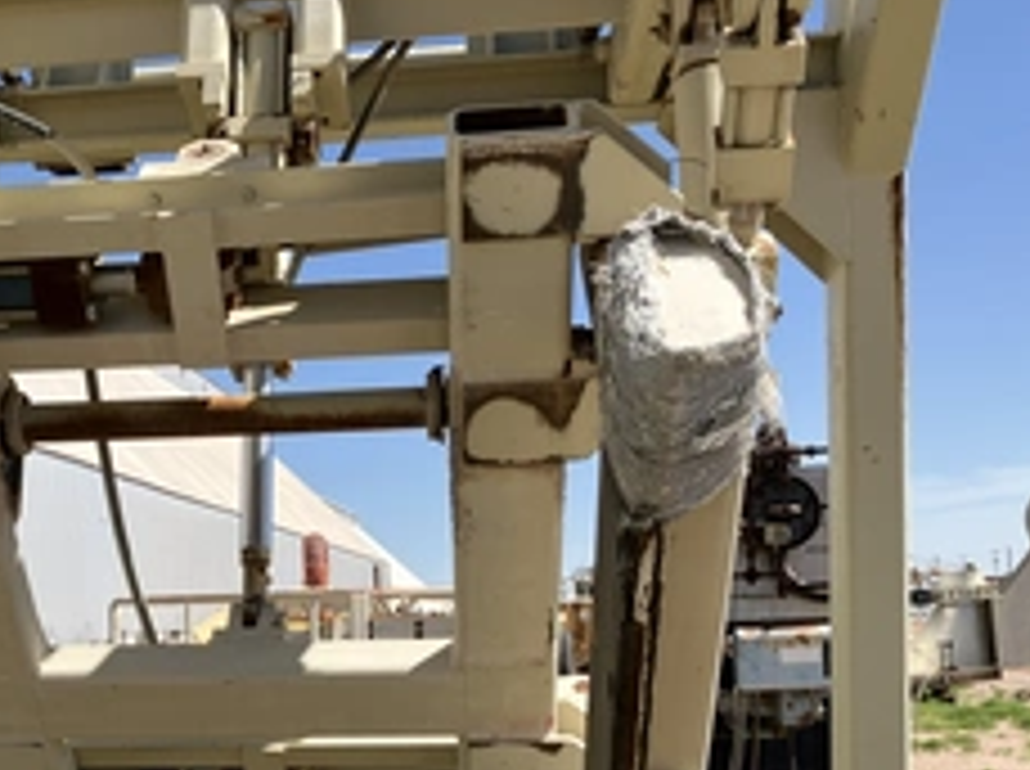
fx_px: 1456
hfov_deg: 37.8
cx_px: 229
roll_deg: +3.0
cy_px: 657
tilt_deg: -0.1
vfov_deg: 28.7
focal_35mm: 49
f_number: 1.8
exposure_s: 1/1567
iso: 32
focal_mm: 3.99
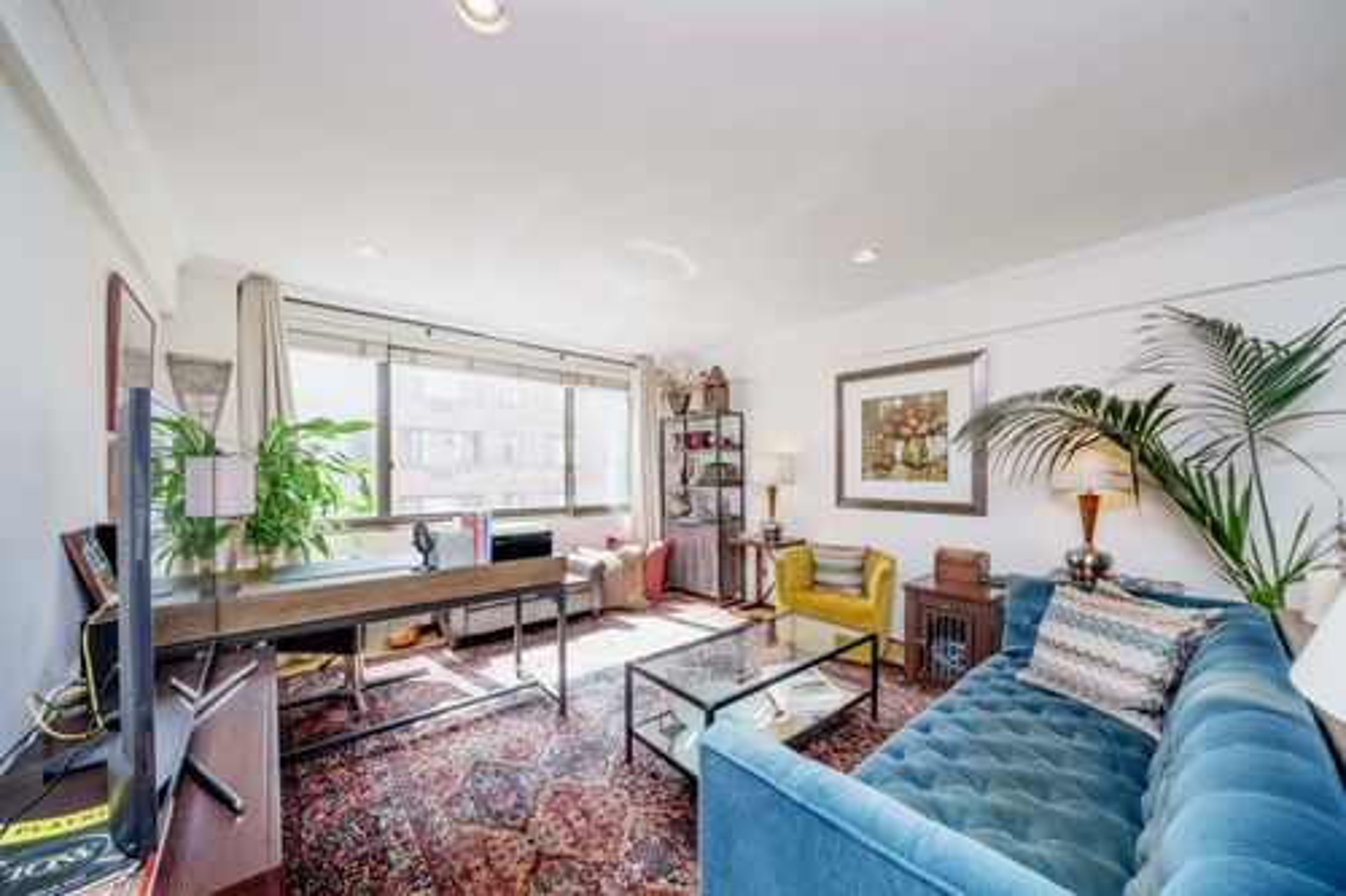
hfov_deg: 112.6
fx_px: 448
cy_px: 448
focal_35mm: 12
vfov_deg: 90.0
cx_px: 673
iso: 320
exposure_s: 1/50
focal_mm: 12
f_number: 9
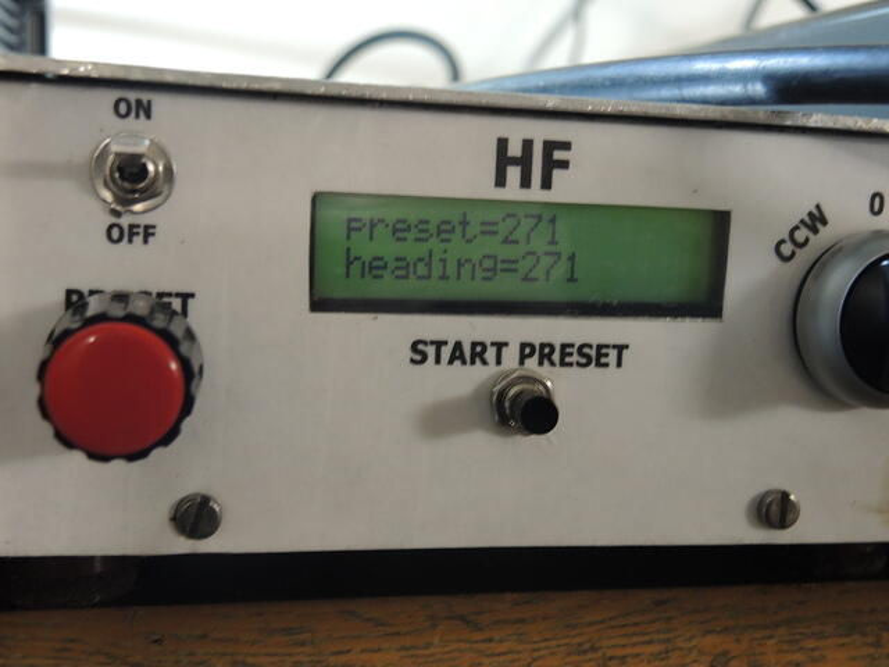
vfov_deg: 34.3
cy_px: 334
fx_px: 1079
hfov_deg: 44.8
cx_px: 444
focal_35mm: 42
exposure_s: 1/20
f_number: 2.5
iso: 400
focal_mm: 9
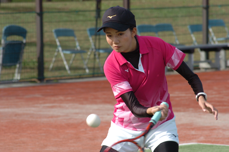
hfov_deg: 7.6
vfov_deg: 5.1
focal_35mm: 270
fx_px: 1716
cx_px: 114
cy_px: 76
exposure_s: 1/500
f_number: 8
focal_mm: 180
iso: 400
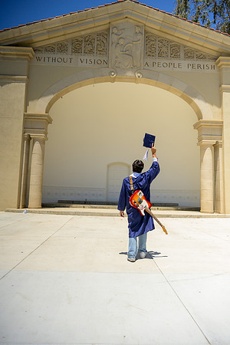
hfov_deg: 53.1
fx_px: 230
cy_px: 172
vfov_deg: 73.7
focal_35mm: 24
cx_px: 115
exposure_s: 1/8000
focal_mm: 24
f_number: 4
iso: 800
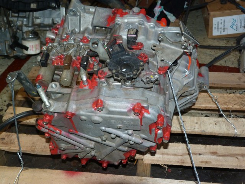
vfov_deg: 31.5
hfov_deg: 41.2
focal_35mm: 46
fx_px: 326
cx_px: 122
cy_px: 92
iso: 200
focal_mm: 8.3
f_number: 3.2
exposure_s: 1/60
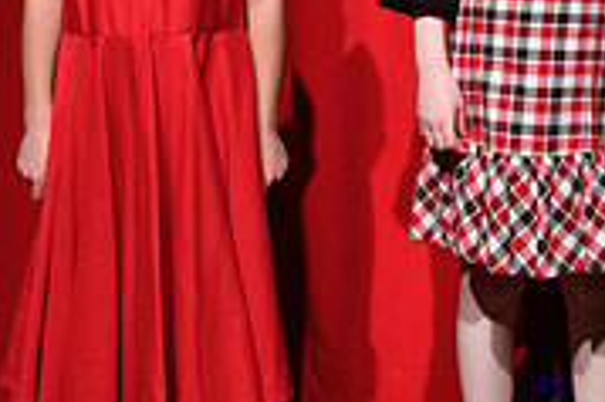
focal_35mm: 107
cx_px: 473
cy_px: -368
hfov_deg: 19.0
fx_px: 1797
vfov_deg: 11.6
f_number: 2.8
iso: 1000
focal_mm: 24
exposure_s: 1/100
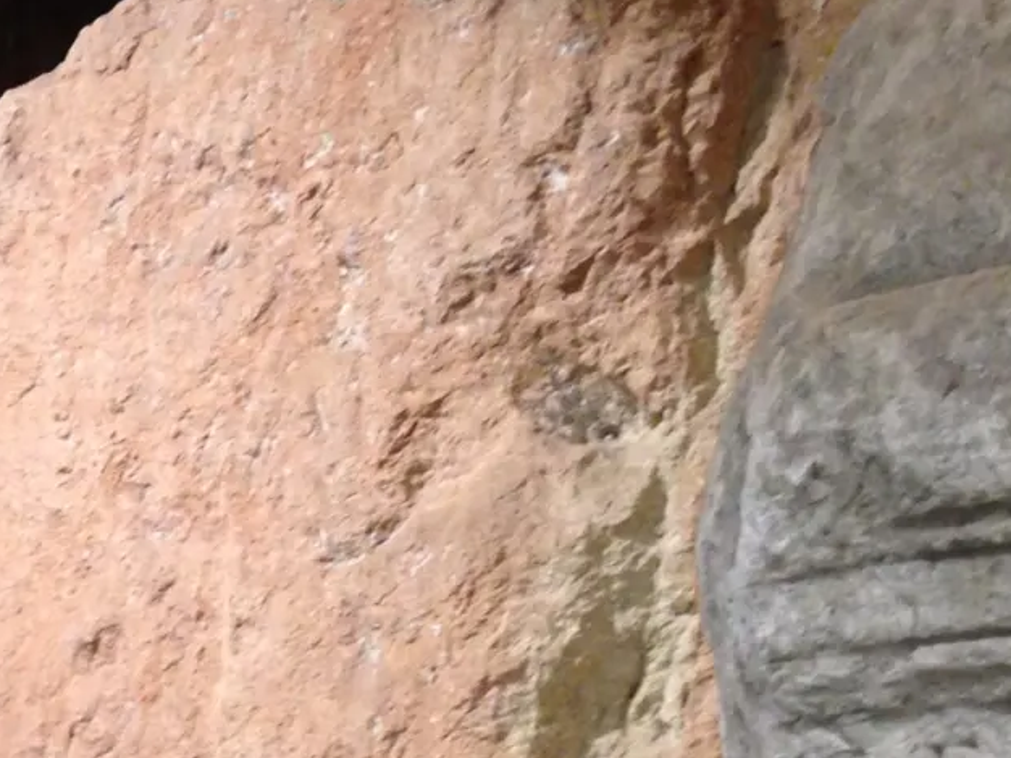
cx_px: -294
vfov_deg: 13.4
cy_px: 863
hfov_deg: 17.2
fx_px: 3153
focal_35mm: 108
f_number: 2.4
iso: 125
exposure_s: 1/20
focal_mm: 4.12
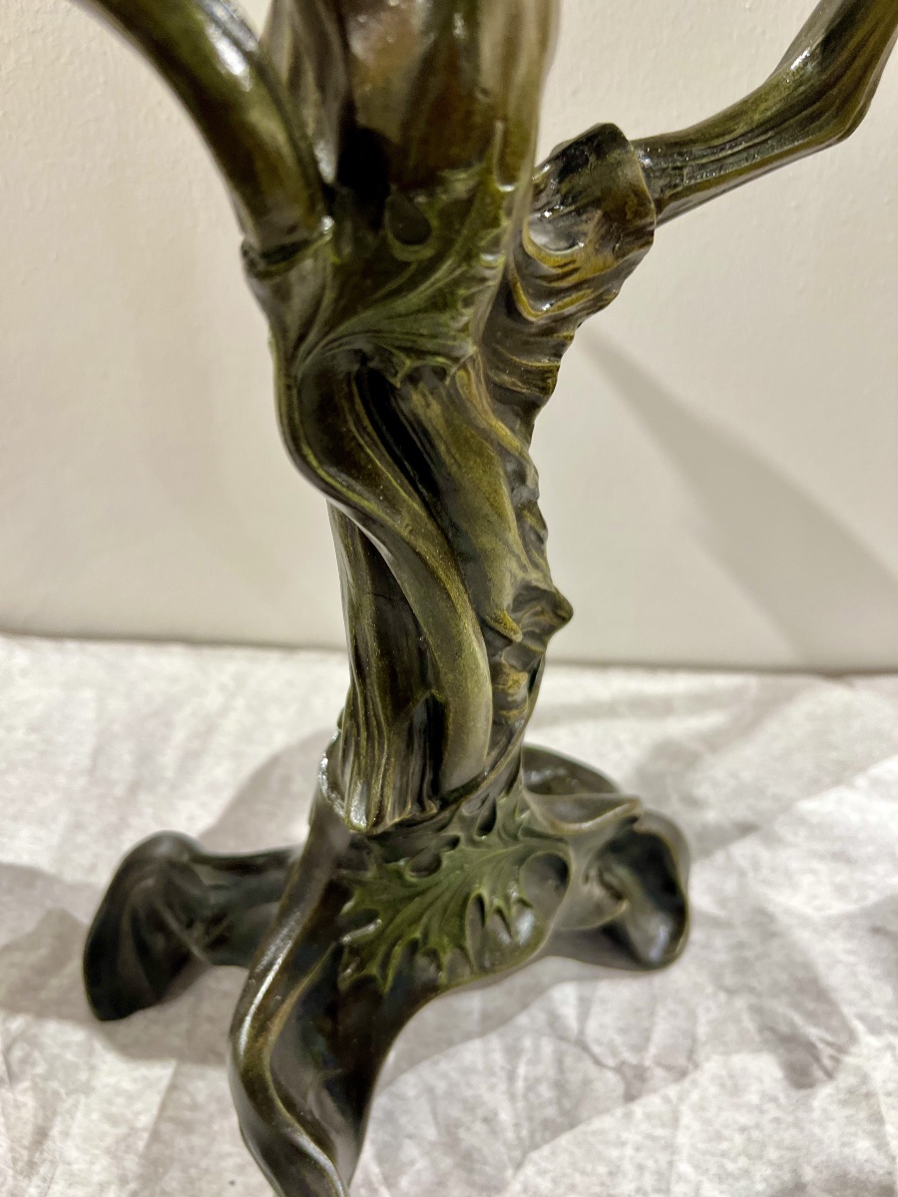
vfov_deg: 67.3
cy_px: 598
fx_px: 899
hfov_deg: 53.1
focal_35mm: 26
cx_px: 449
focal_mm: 5.7
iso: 100
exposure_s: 1/100
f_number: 1.5
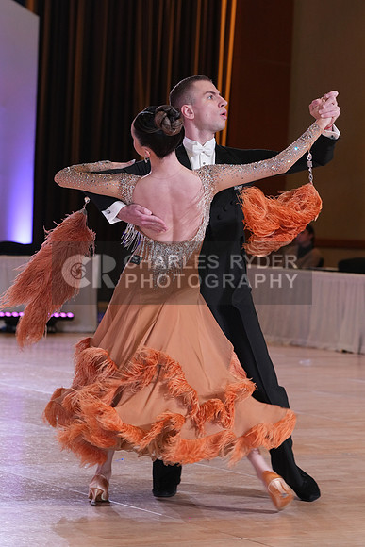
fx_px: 1824
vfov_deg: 17.1
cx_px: 182
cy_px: 274
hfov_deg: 11.4
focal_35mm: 120
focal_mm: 120
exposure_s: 1/250
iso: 2500
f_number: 5.6
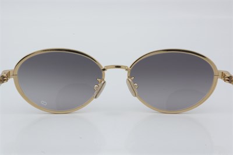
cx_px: 116
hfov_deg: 24.6
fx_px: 534
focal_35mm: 82
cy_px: 78
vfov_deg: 16.5
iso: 100
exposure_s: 1/4
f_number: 29
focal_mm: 55
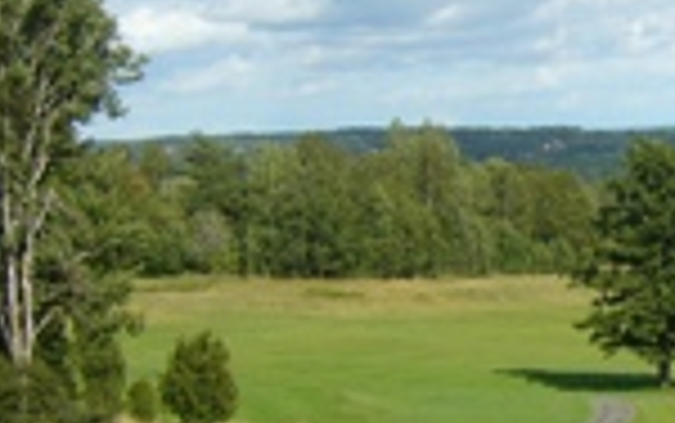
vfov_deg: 11.8
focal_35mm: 111
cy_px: 261
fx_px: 2043
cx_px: 896
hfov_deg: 17.5
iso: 50
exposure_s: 1/160
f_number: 8
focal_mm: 5.8
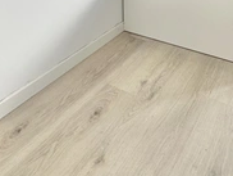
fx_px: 276
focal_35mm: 41
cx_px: 118
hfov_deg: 45.7
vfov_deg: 26.7
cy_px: -78
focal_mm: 2.22
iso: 80
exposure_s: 1/100
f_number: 2.2
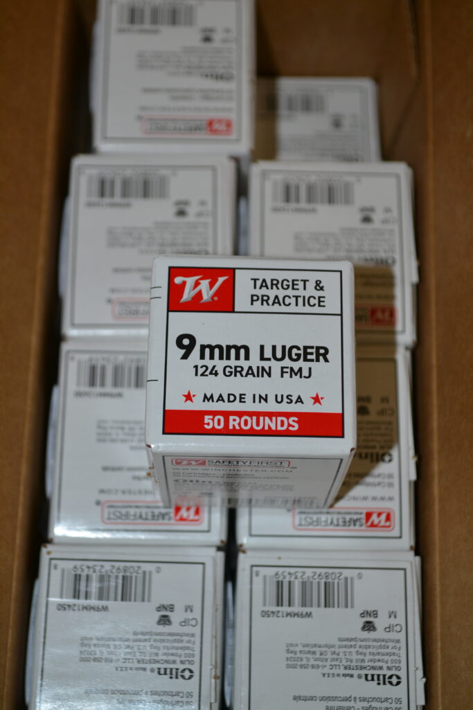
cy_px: 355
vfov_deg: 33.4
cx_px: 236
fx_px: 1182
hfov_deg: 22.6
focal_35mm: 60
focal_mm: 40
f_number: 5.3
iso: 280
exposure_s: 1/60
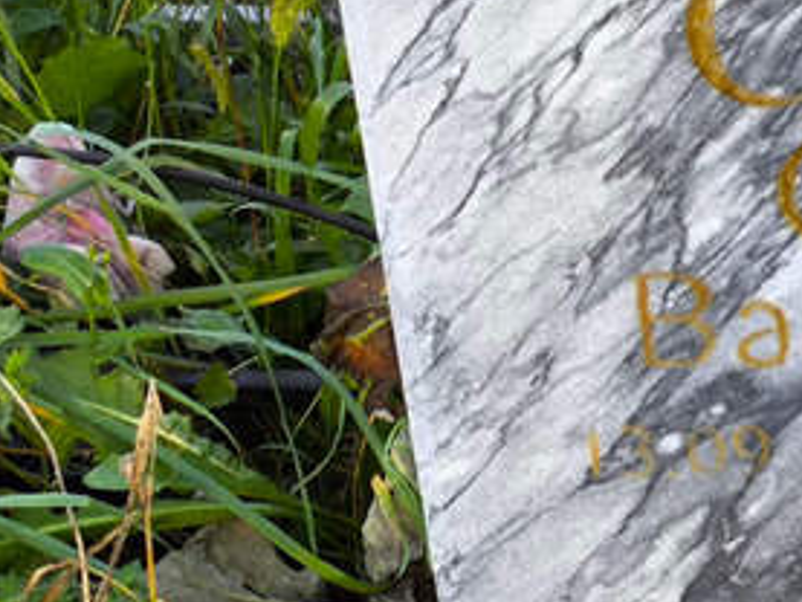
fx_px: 3338
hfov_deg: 13.2
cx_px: 1061
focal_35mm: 144
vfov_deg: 10.3
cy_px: 368
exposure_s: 1/104
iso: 50
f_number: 1.7
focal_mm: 4.71
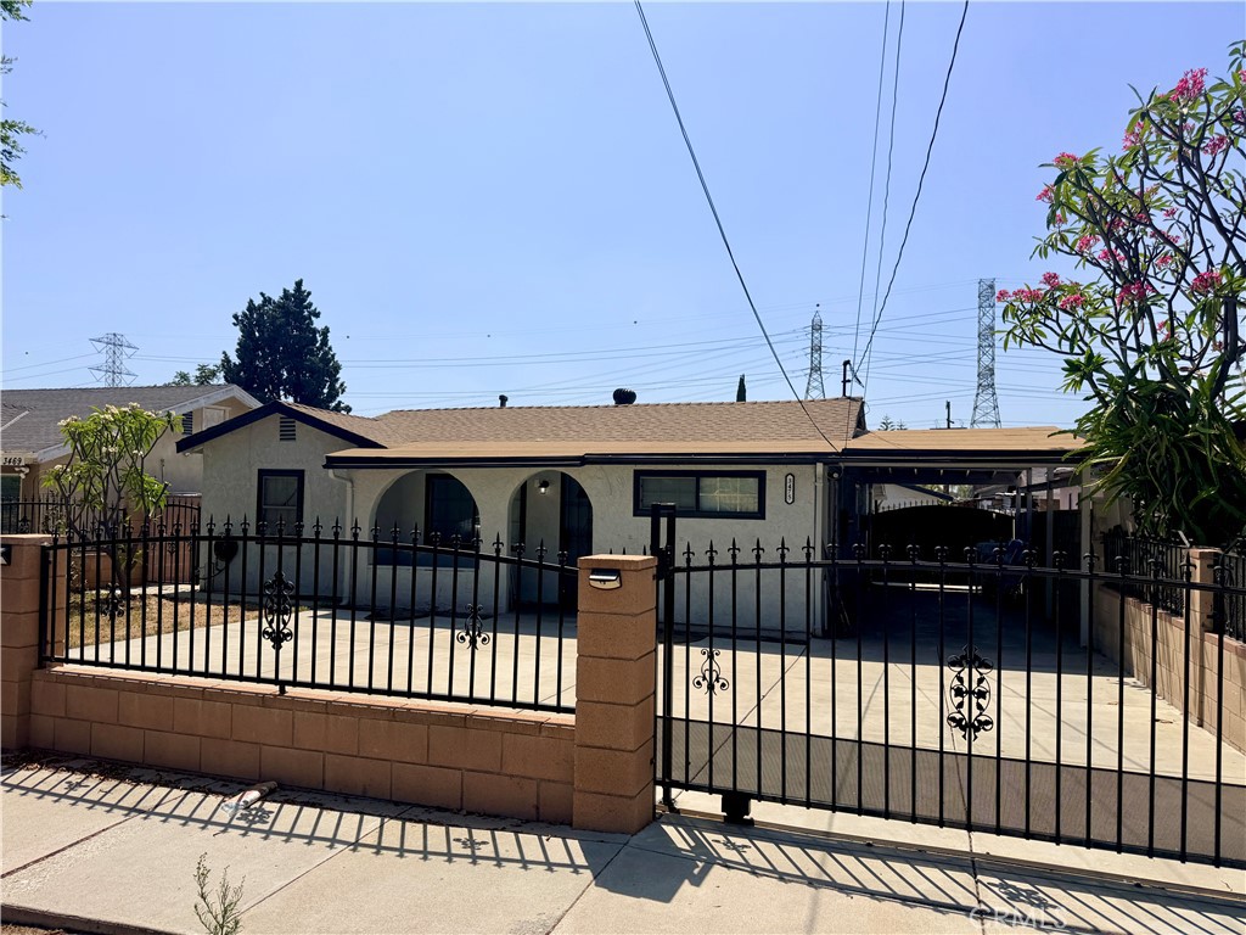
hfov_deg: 71.6
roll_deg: -1.3
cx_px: 623
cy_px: 468
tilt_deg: +1.6
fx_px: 864
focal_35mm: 24
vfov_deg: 56.8
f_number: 1.78
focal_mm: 6.76
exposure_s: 1/7353
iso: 80
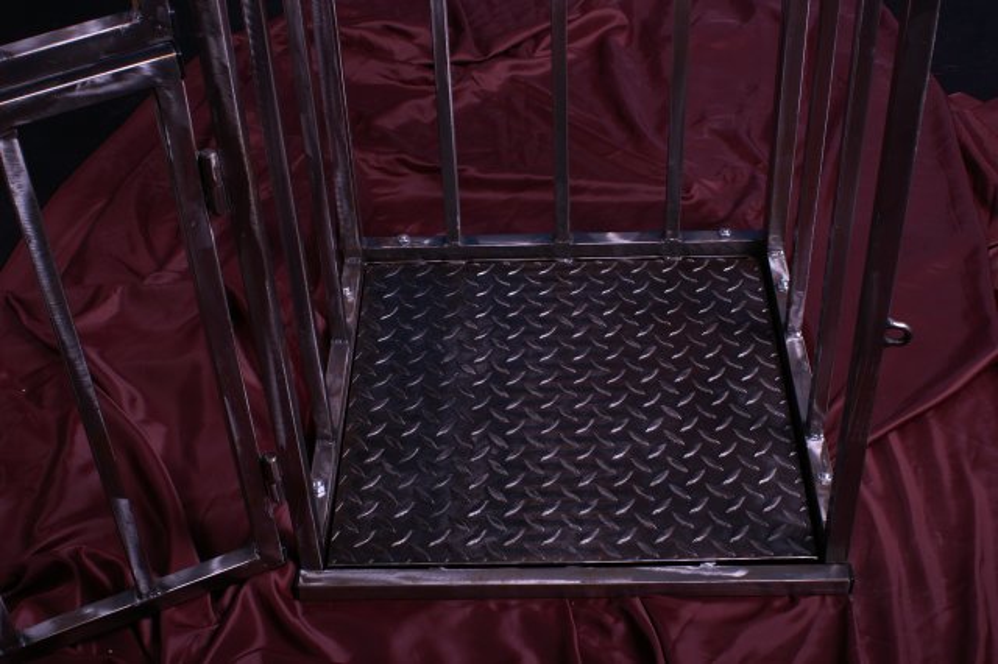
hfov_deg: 37.9
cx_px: 499
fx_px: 1455
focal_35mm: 52
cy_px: 332
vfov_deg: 25.7
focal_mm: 35
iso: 100
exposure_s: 1/125
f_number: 11
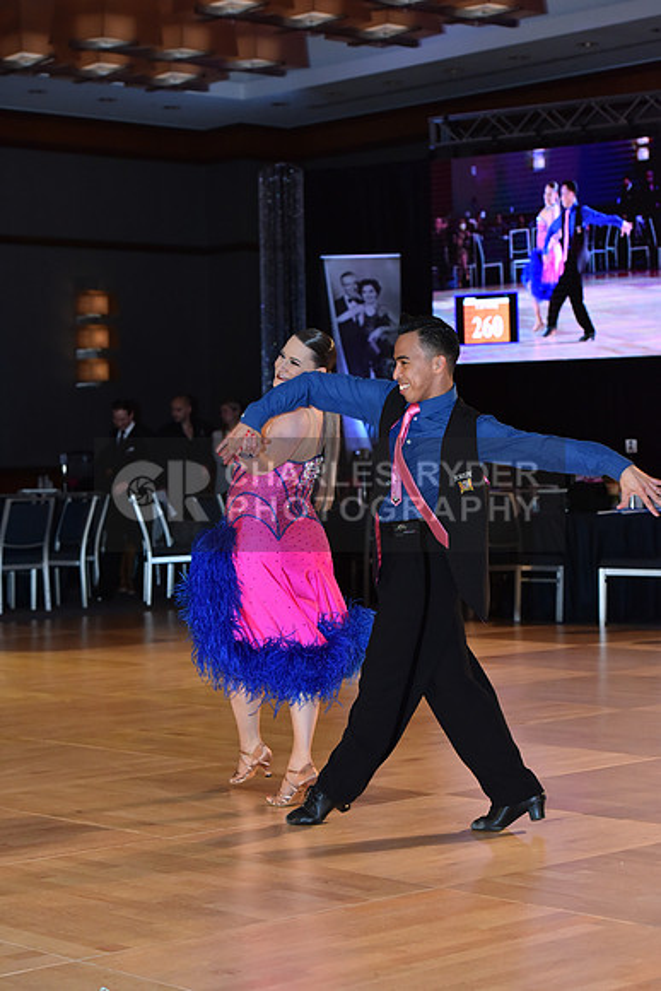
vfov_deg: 24.8
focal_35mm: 82
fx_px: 2257
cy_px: 496
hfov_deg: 16.7
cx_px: 330
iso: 2000
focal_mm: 82
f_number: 5
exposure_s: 1/320
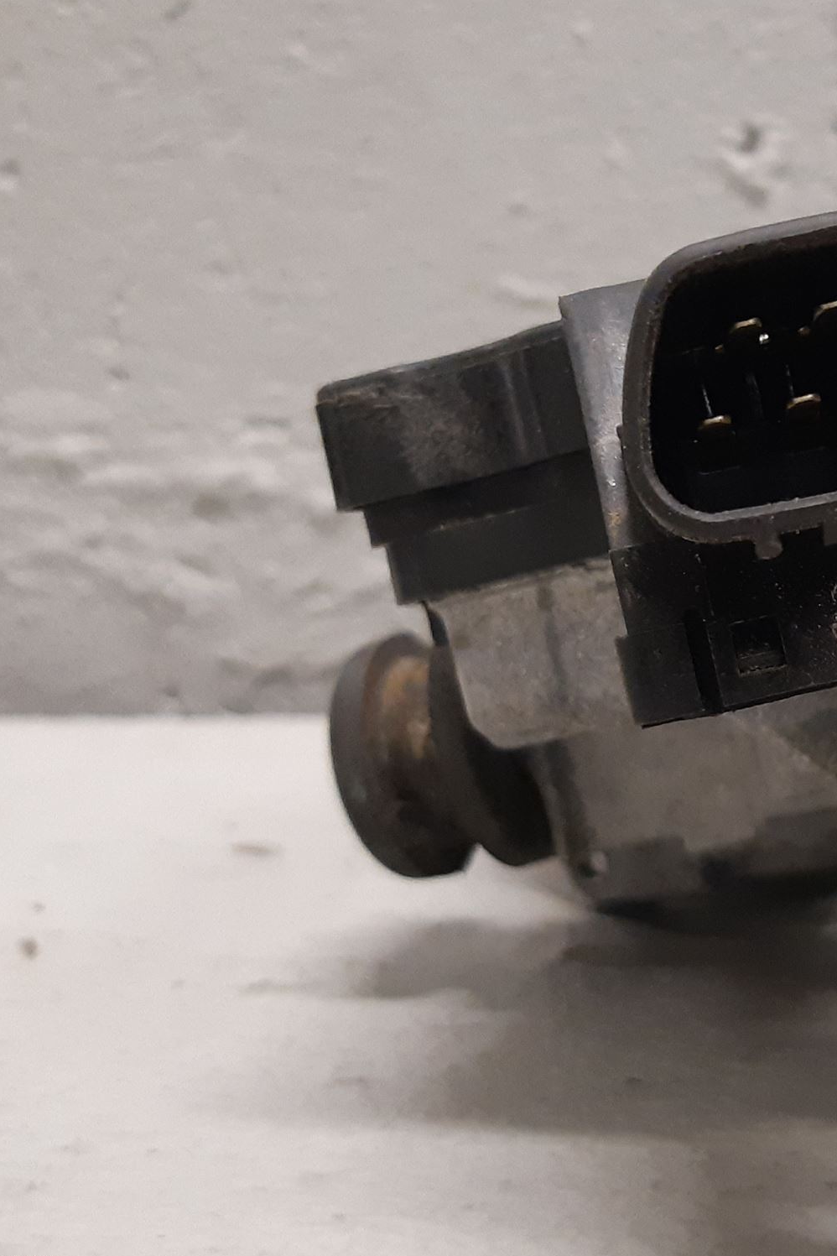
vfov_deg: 51.9
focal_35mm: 37
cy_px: 624
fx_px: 1290
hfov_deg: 33.1
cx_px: 829
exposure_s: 1/50
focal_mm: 3.93
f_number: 1.7
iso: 250
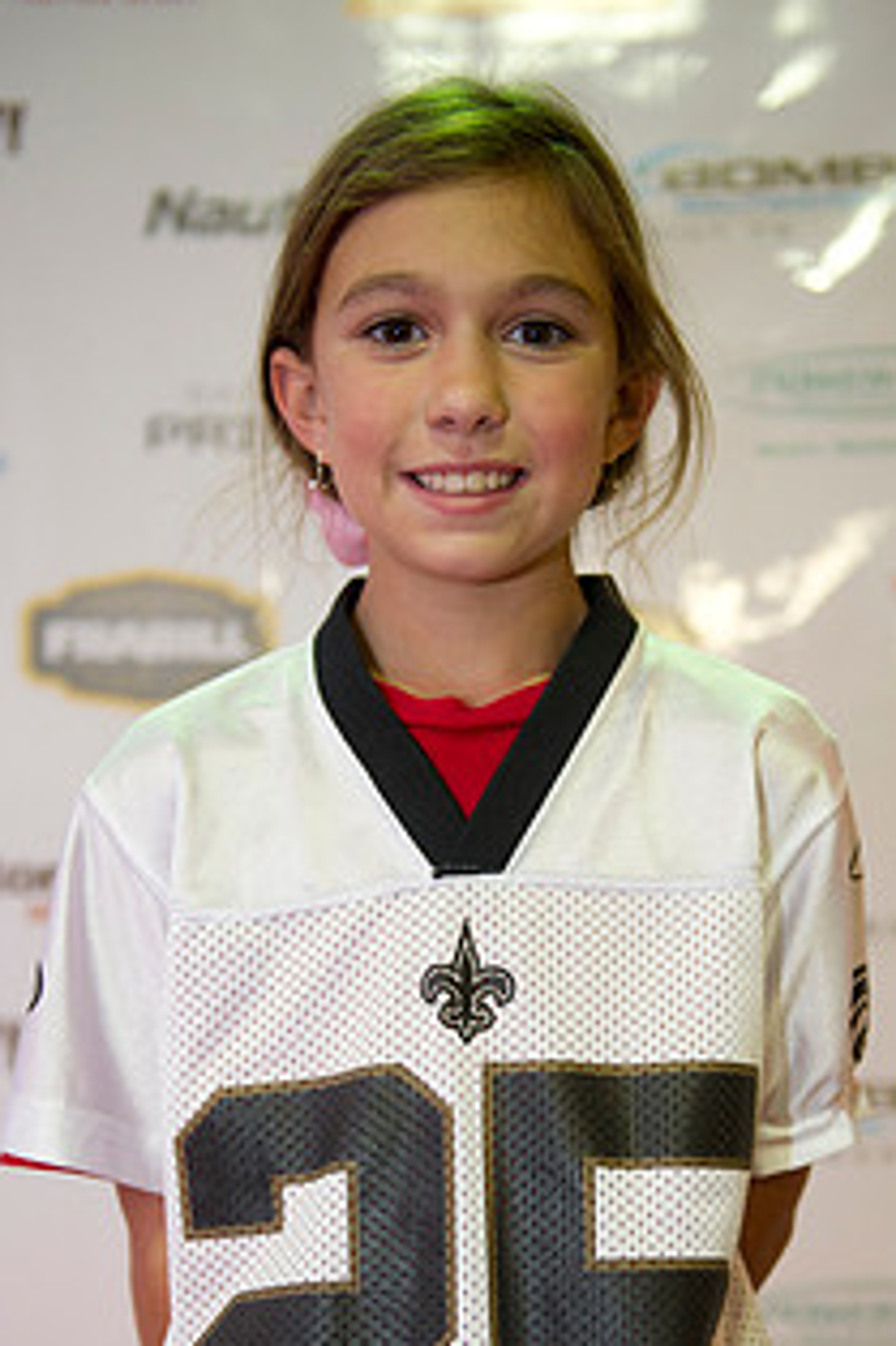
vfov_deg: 31.5
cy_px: 943
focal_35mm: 63
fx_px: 2354
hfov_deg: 21.5
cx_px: 499
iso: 1000
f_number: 2.8
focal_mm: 44
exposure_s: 1/80
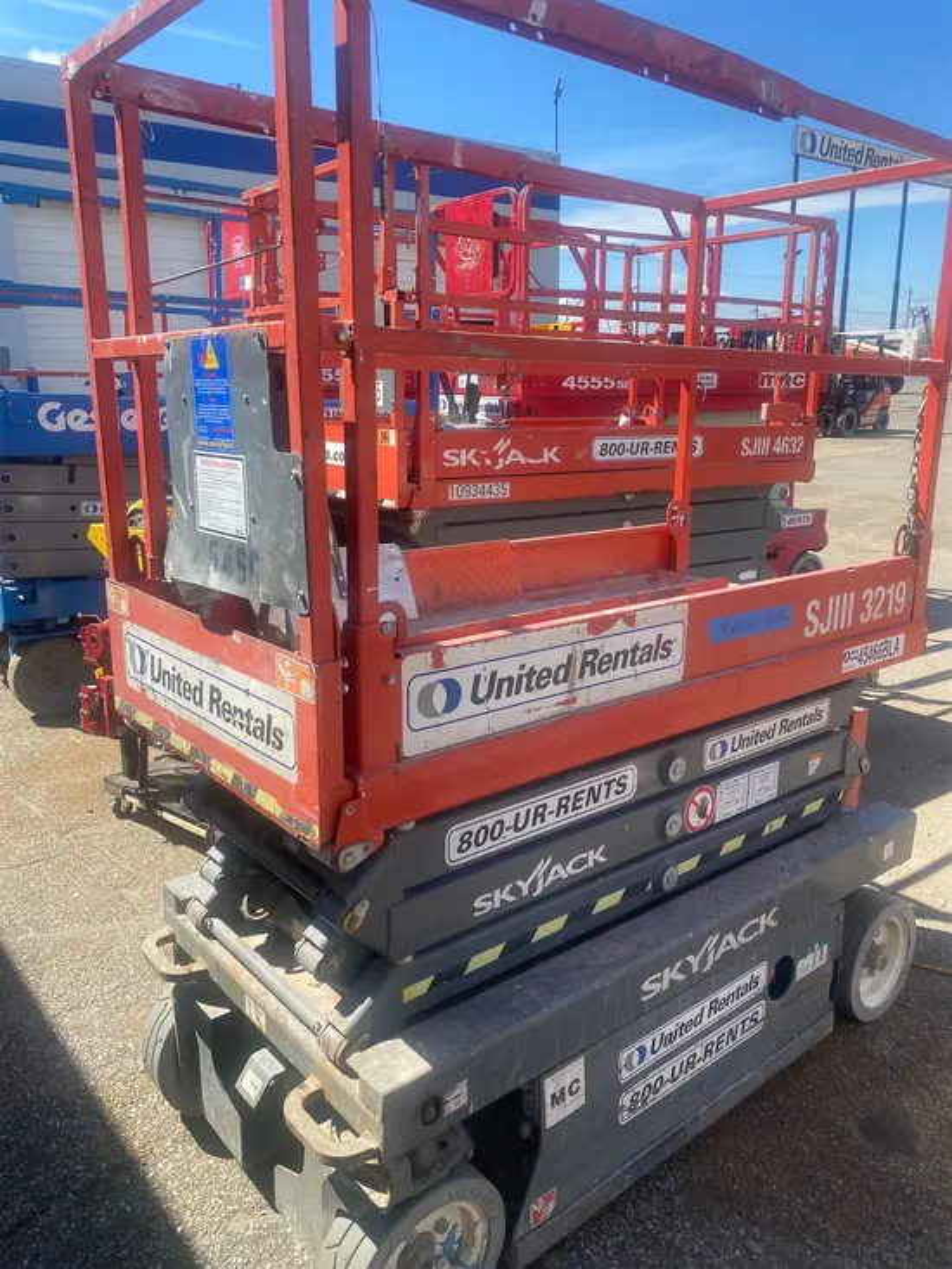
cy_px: 634
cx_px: 476
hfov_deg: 53.1
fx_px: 953
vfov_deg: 67.3
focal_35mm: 26
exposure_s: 1/1429
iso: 32
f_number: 1.8
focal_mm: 4.25
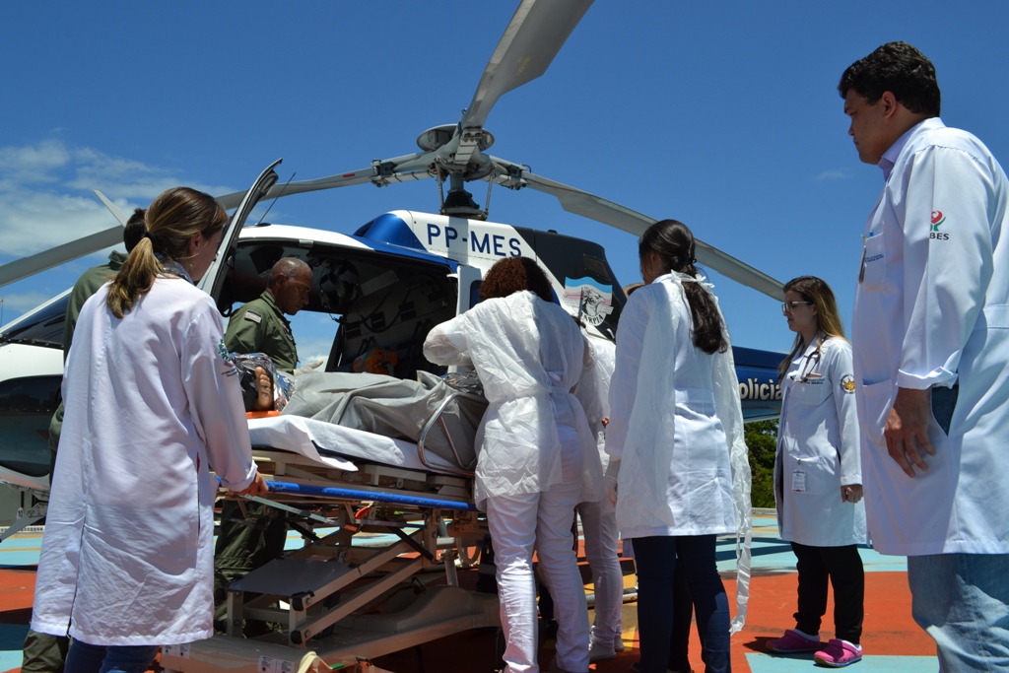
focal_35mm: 27
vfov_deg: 47.9
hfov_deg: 67.4
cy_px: 336
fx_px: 757
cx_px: 504
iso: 100
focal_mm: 18
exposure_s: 1/320
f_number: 9
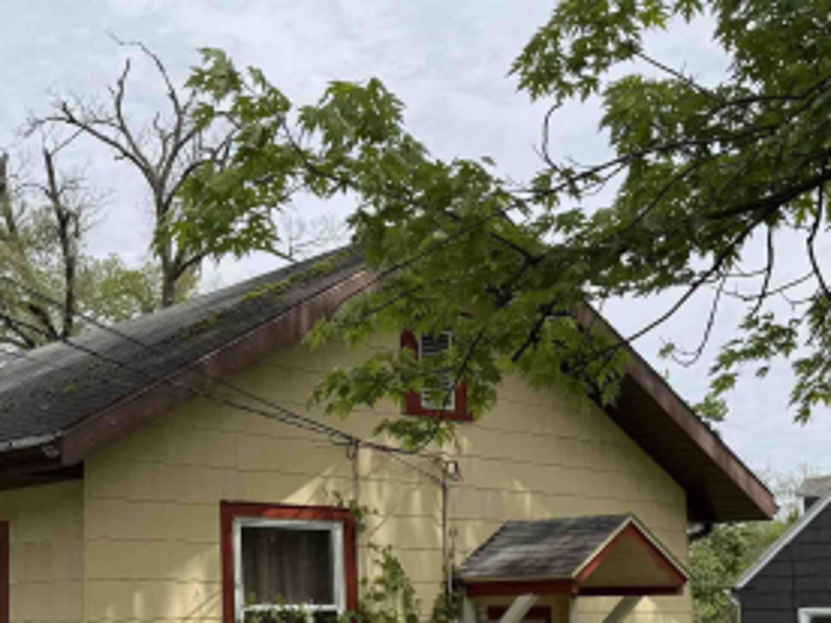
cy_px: 470
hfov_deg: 32.4
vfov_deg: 24.9
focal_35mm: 58
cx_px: 182
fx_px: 1392
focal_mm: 6.76
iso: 80
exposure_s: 1/6711
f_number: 1.78
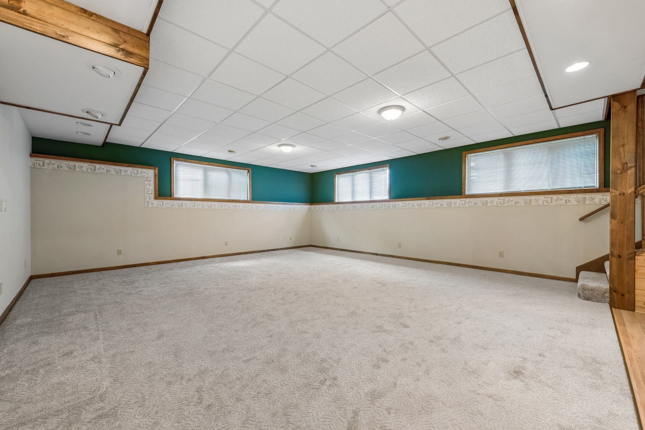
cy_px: 215
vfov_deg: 81.2
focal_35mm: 14
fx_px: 251
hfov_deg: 104.3
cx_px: 322
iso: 200
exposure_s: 1/4
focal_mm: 14
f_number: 8
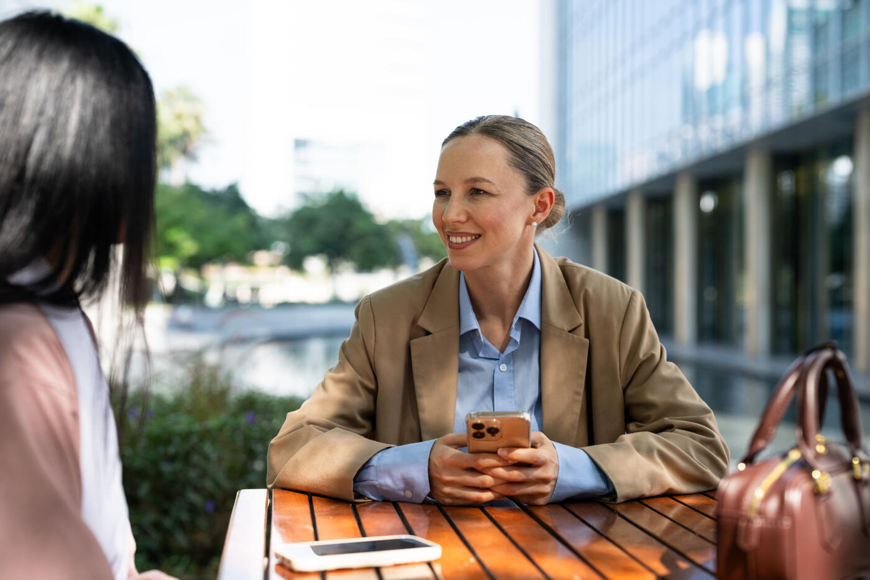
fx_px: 1208
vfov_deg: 27.0
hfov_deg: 39.6
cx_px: 435
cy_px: 290
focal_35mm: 50
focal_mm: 50
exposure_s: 1/2000
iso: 200
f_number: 2.5
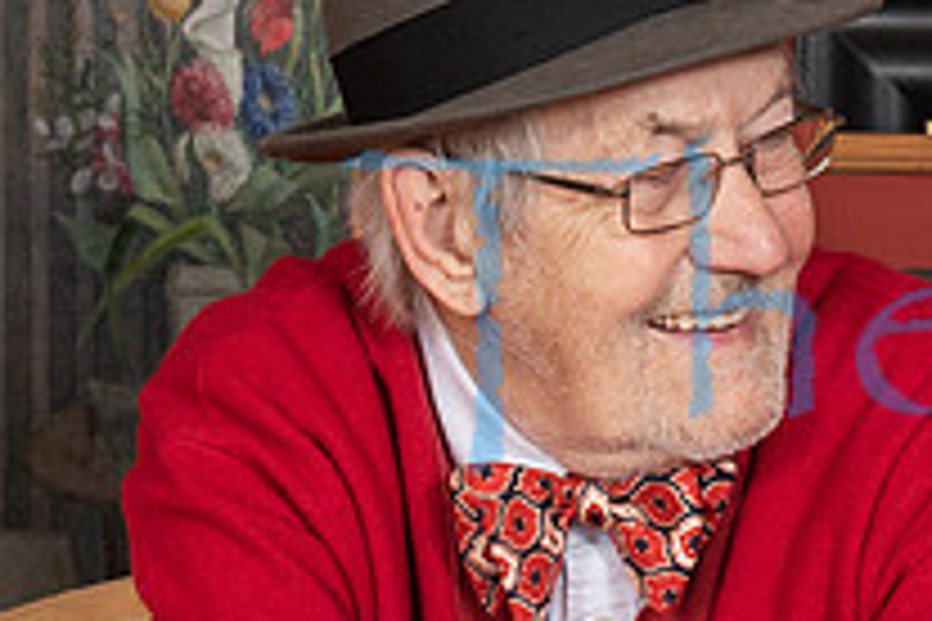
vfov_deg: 6.2
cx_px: 1202
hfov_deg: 9.2
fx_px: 5695
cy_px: 689
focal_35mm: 220
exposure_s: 1/160
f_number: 8
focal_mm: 48
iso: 100
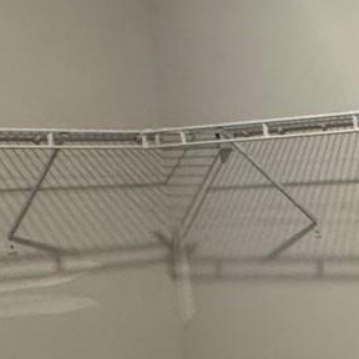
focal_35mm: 88
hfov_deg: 15.9
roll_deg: +3.1
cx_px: 701
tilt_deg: -5.5
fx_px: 1033
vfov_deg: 19.5
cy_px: 282
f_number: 2.2
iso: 320
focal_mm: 2.22
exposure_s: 1/120
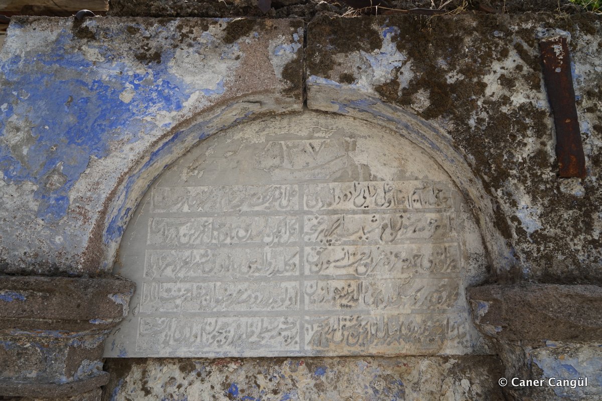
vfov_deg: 53.1
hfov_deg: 73.7
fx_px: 401
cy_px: 200
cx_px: 301
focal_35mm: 24
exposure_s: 1/320
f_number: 7.1
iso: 100
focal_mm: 24
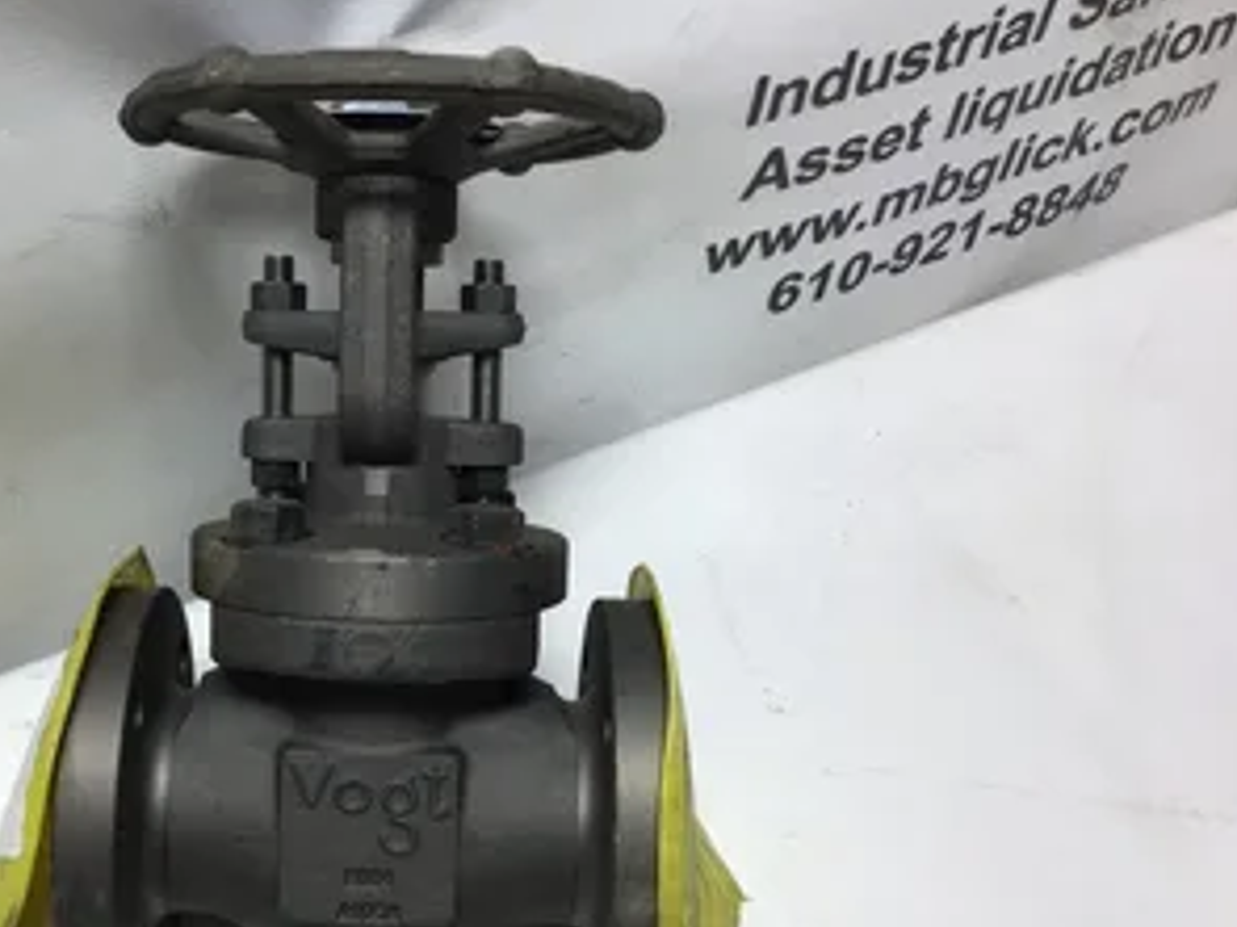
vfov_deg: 34.2
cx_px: 411
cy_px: 554
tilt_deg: -51.4
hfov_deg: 44.2
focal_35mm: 42
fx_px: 1500
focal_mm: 3.3
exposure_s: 1/120
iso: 25
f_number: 2.4
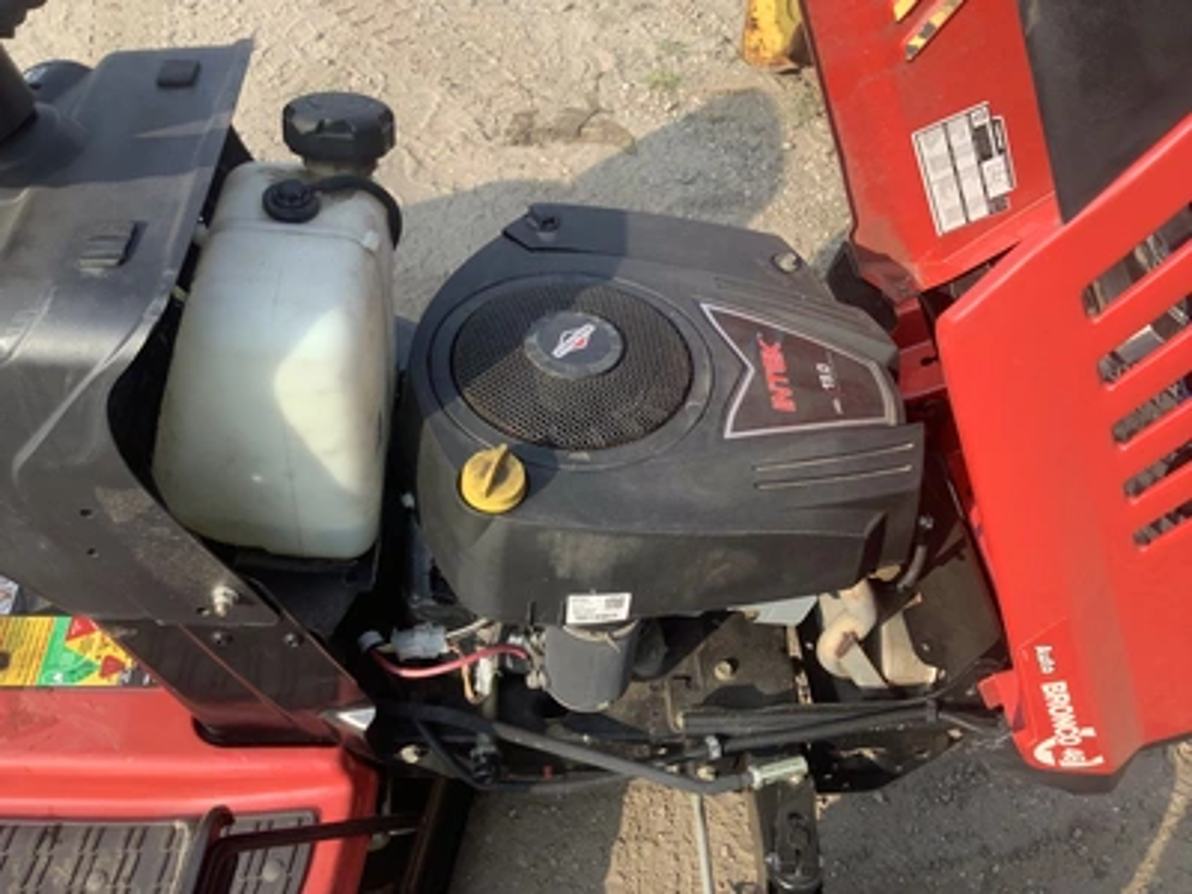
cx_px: 596
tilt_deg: -47.1
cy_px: 447
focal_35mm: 31
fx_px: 1067
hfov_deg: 58.4
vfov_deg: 45.4
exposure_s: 1/359
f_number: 2.4
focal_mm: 3.3
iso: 25
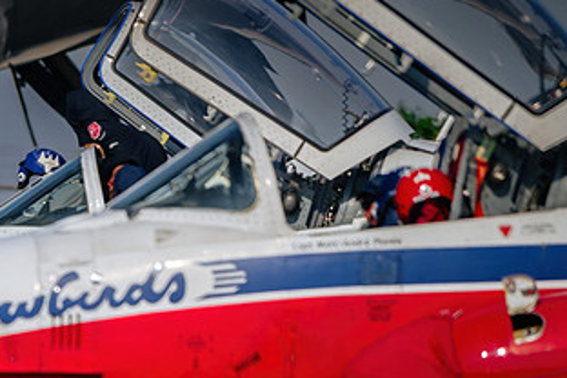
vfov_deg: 1.2
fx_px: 18158
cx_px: 59
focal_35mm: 1153
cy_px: 309
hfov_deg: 1.8
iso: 100
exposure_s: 1/400
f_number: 6.3
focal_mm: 600
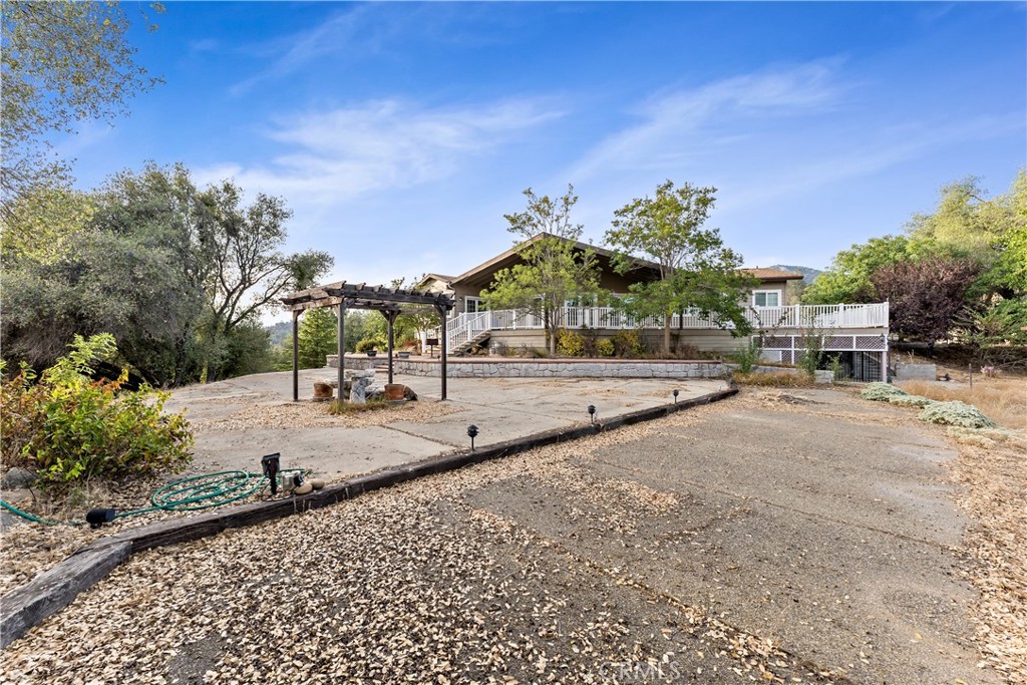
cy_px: 342
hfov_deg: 104.2
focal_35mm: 14
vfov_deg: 81.2
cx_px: 514
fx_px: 399
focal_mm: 14
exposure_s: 1/125
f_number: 5.6
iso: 80
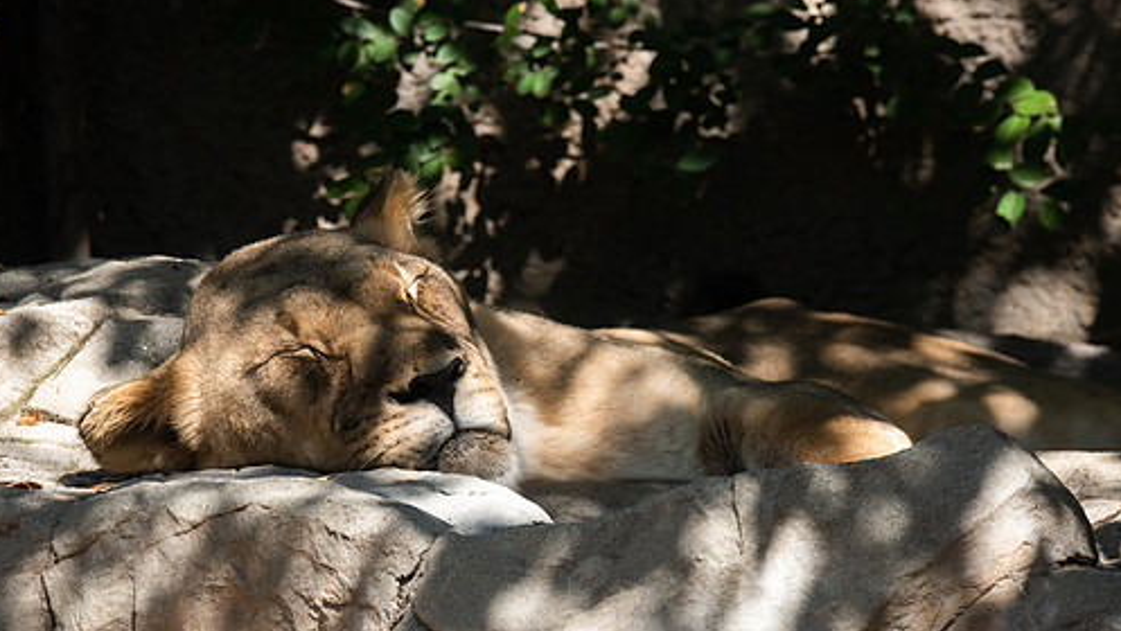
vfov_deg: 2.2
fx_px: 16355
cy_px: 328
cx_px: 530
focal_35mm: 550
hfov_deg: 3.9
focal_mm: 450
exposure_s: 1/1000
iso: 1250
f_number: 8
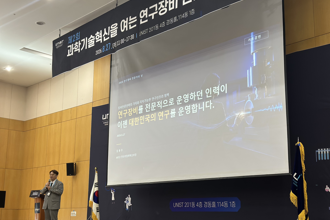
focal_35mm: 50
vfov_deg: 27.0
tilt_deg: +10.7
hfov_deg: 39.6
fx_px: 458
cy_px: 122
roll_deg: -0.6
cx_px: 165
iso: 125
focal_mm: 6.86
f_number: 1.78
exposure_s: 1/60
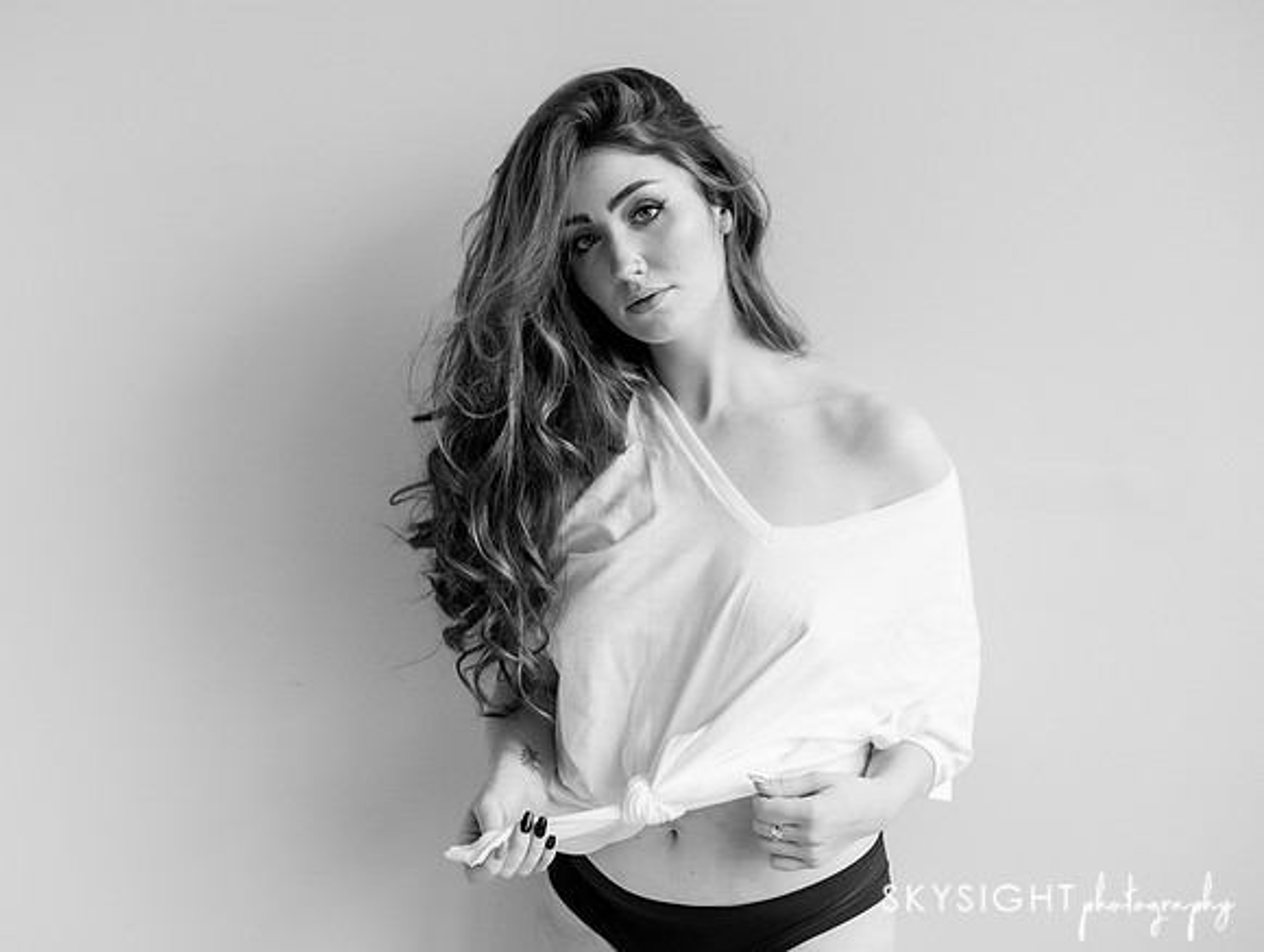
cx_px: 573
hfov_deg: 33.6
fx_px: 2094
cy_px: 479
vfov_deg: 25.6
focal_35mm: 57
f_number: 2.8
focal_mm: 50
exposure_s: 1/500
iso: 2500
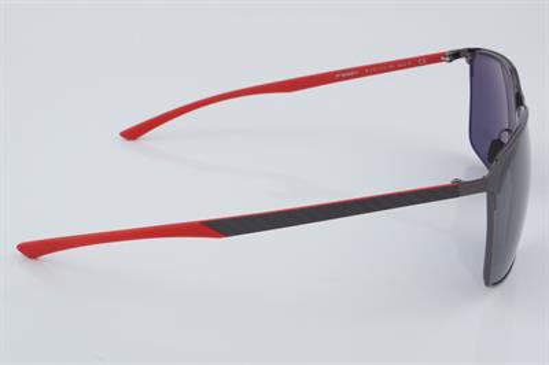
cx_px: 274
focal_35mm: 68
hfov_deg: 29.9
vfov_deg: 20.1
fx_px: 1029
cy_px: 182
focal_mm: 45
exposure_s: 1/4
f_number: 32
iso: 100
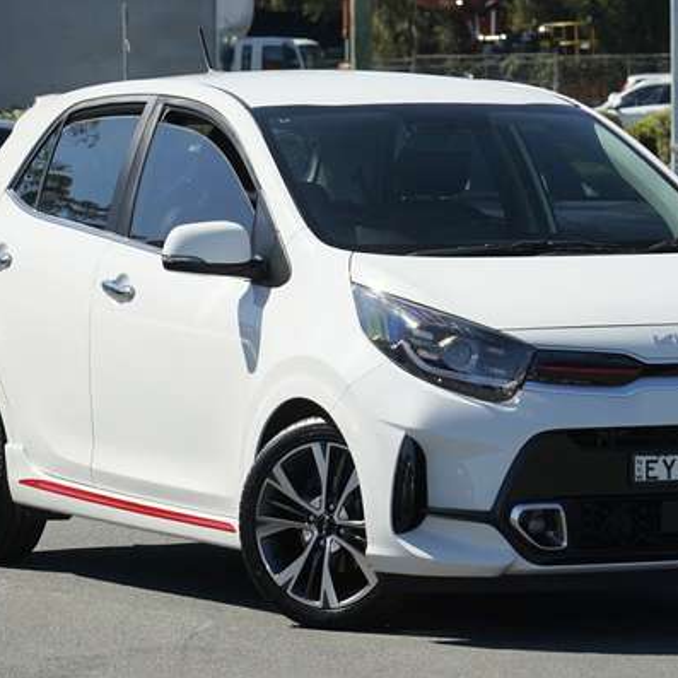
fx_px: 2992
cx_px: 410
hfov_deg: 12.9
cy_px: 340
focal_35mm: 135
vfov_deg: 12.9
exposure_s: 1/1600
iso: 1000
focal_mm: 105
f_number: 7.1
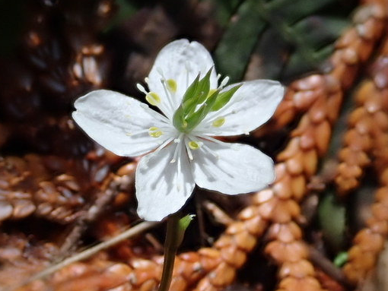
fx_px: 976
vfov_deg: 17.0
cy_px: 144
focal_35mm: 87
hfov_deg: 22.5
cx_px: 183
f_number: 5.6
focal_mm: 13.47
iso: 320
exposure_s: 1/320
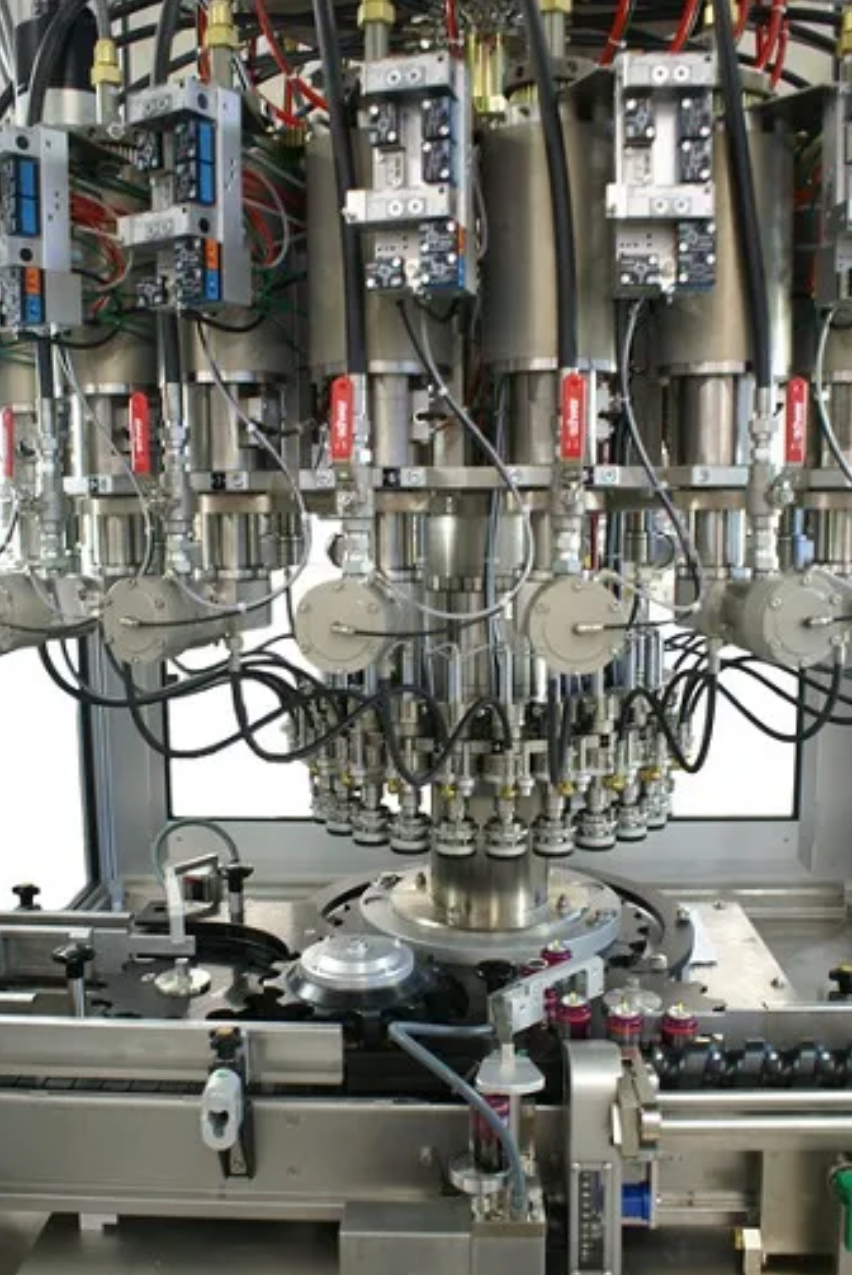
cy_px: 654
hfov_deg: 42.4
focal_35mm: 31
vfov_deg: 60.2
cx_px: 422
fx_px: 1099
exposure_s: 1/15
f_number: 4
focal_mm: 20
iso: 400
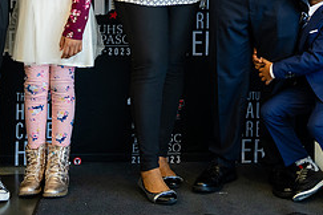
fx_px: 1050
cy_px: -54
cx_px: 229
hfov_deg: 17.4
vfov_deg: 11.4
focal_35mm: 117
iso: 640
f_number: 2.8
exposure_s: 1/125
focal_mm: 42
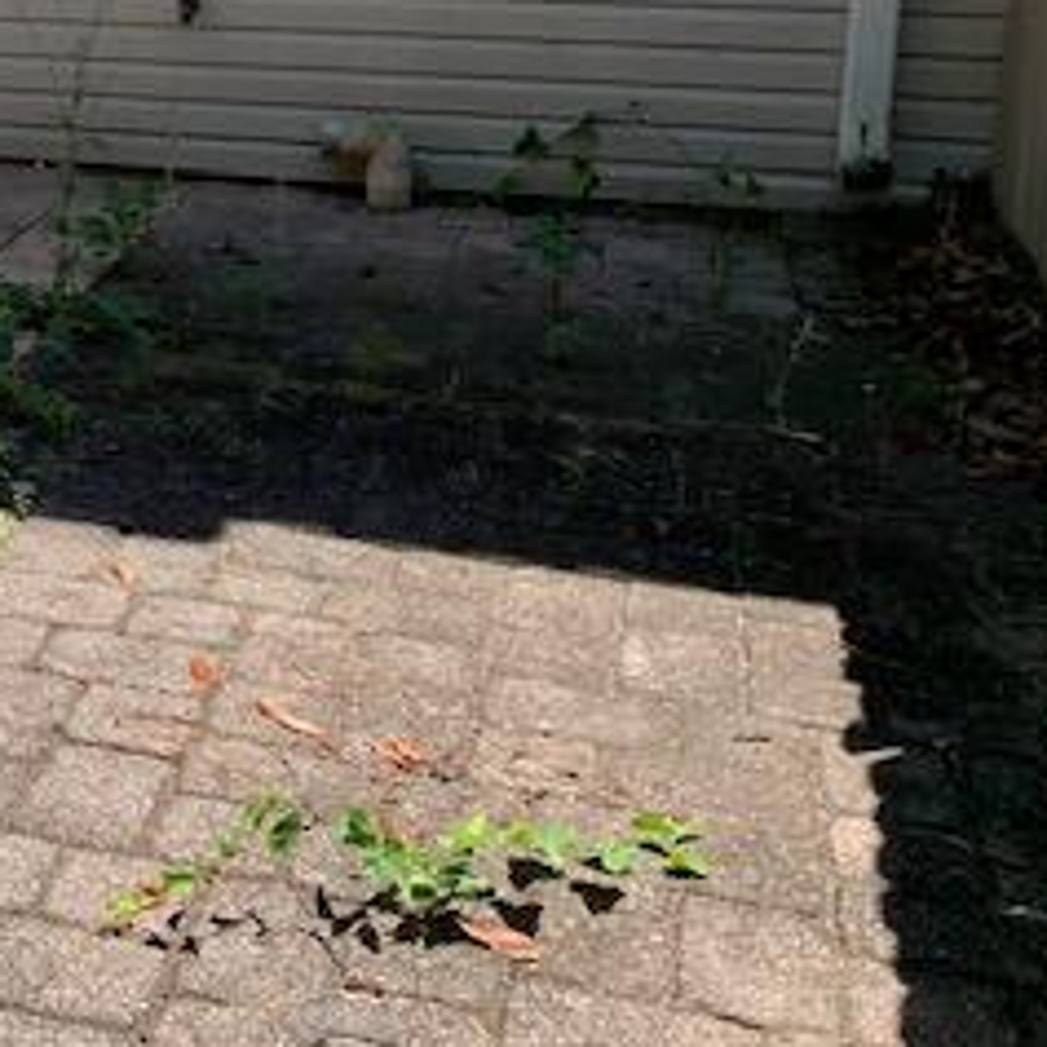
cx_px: -163
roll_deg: +1.2
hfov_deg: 25.3
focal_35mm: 62
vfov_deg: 27.0
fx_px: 2122
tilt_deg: -11.0
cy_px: 172
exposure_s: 1/864
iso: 25
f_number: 1.8
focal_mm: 4.25
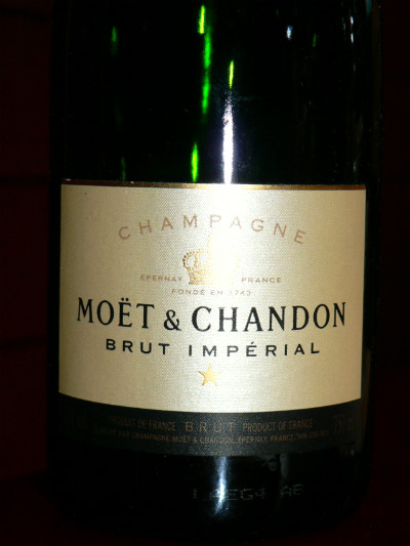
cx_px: 205
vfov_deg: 24.7
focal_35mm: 79
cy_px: 273
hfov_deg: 18.7
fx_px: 1247
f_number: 3.2
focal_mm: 13.1
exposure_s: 1/60
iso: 100
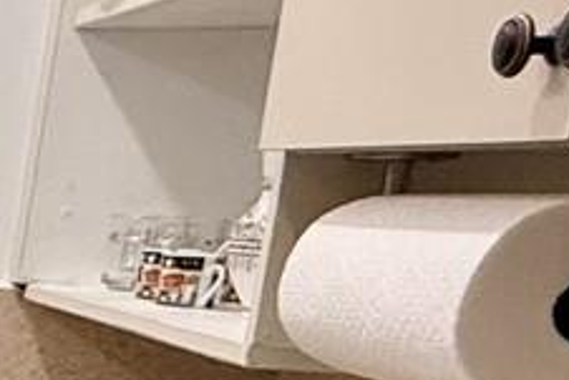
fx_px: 1629
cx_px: -1007
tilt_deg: -12.2
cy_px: 539
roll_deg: -0.6
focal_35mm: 103
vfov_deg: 12.7
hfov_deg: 12.3
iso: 200
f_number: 2.2
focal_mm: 2.22
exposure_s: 1/120
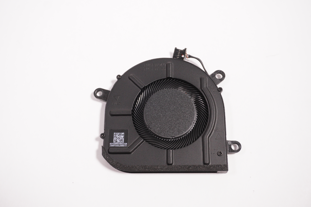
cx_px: 156
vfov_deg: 29.8
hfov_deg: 43.6
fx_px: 388
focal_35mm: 45
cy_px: 104
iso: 1250
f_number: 5.6
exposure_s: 1/200
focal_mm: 30
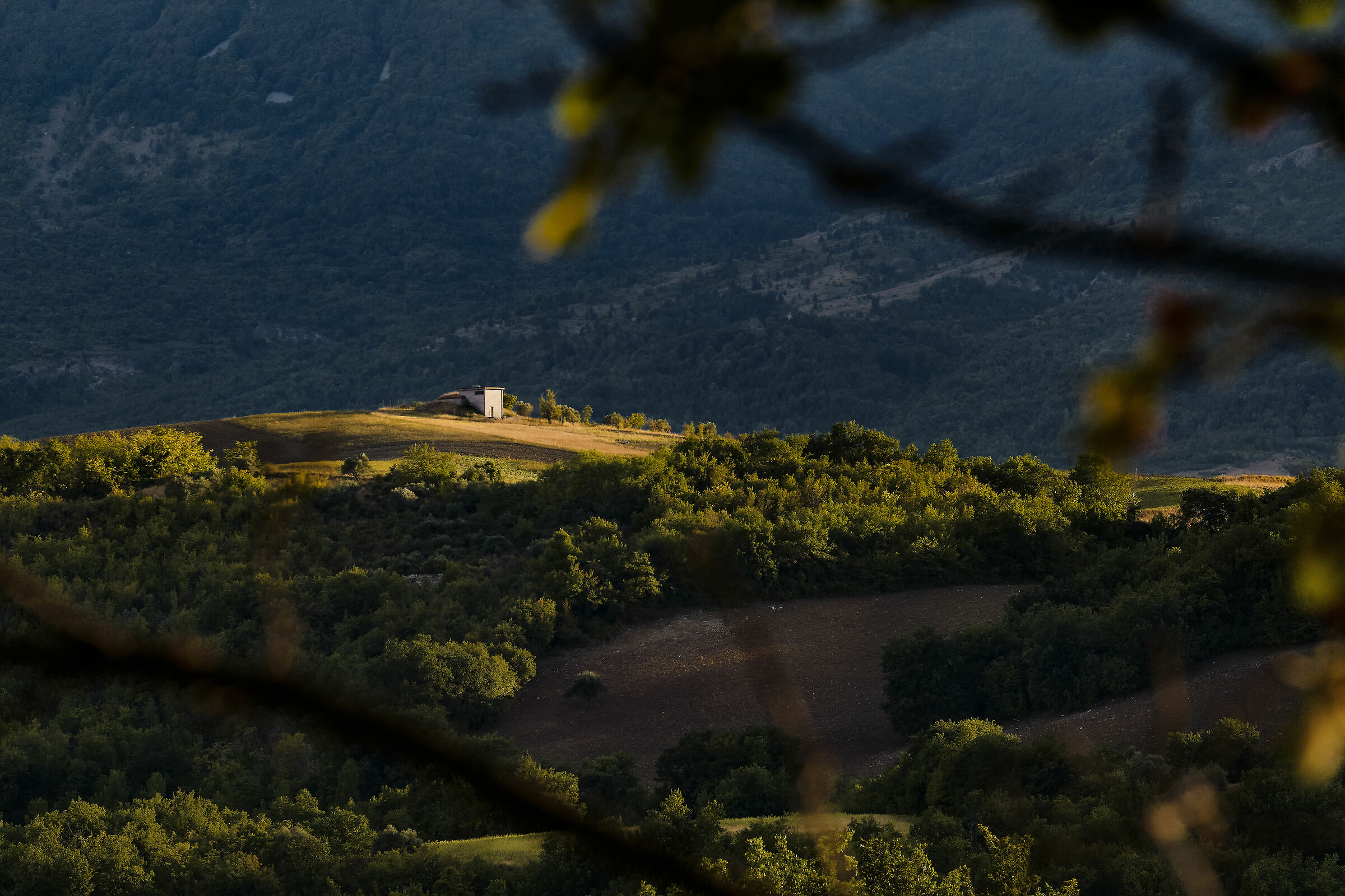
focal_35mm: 204
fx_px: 7621
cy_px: 448
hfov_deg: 10.1
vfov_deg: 6.7
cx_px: 672
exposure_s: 1/200
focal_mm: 135.7
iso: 500
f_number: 11
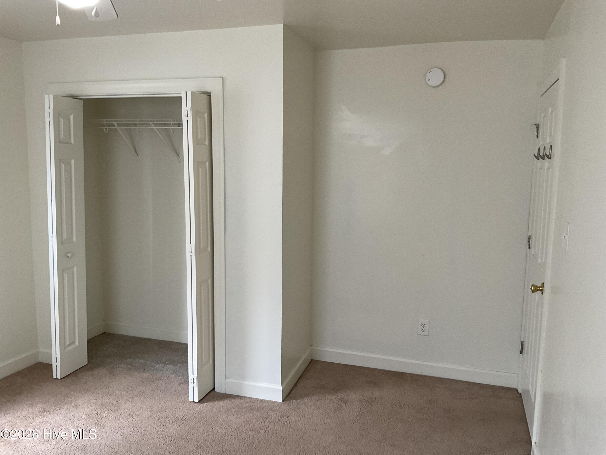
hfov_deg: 61.7
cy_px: 228
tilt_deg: -8.4
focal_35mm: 29
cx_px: 303
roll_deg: -0.8
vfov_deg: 48.2
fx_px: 508
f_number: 1.8
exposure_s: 1/60
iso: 80
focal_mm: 3
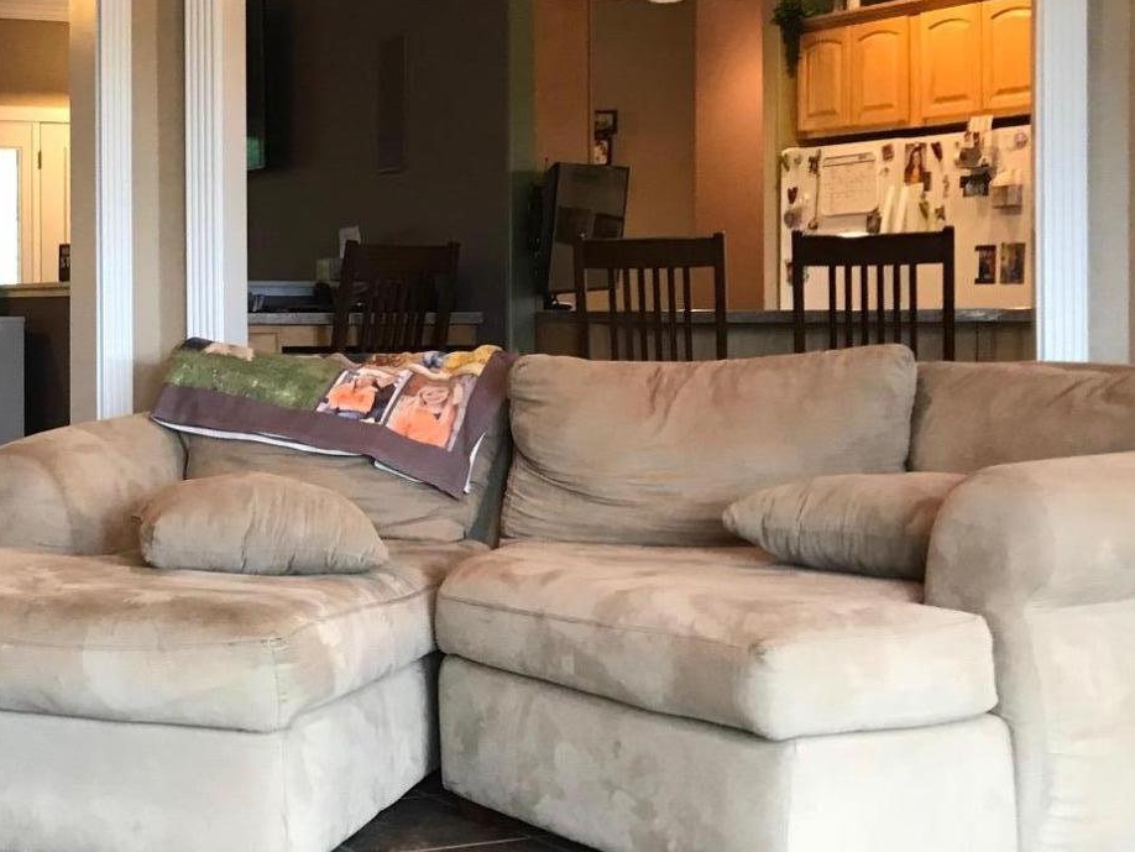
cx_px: 53
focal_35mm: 61
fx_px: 2001
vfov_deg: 24.0
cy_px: 325
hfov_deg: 29.9
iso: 40
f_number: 1.8
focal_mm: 3.99
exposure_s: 1/15
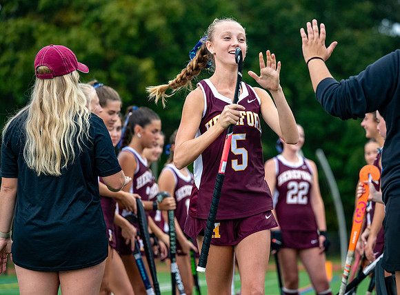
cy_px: 138
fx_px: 1497
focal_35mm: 130
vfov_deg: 11.3
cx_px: 242
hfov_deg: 15.2
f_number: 2.8
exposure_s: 1/1000
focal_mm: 102
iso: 1400
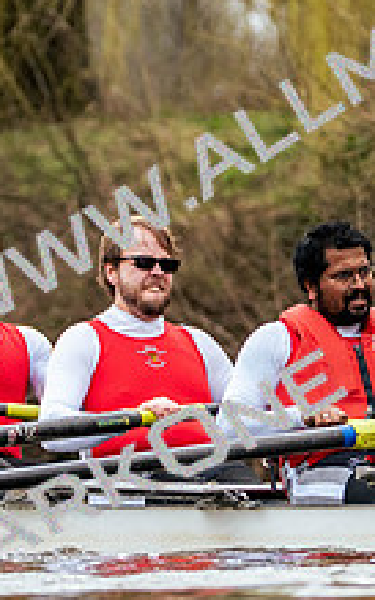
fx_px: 11847
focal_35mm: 725
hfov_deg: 1.8
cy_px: 341
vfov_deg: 2.9
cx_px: 266
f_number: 6.3
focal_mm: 268
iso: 2000
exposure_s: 1/2000
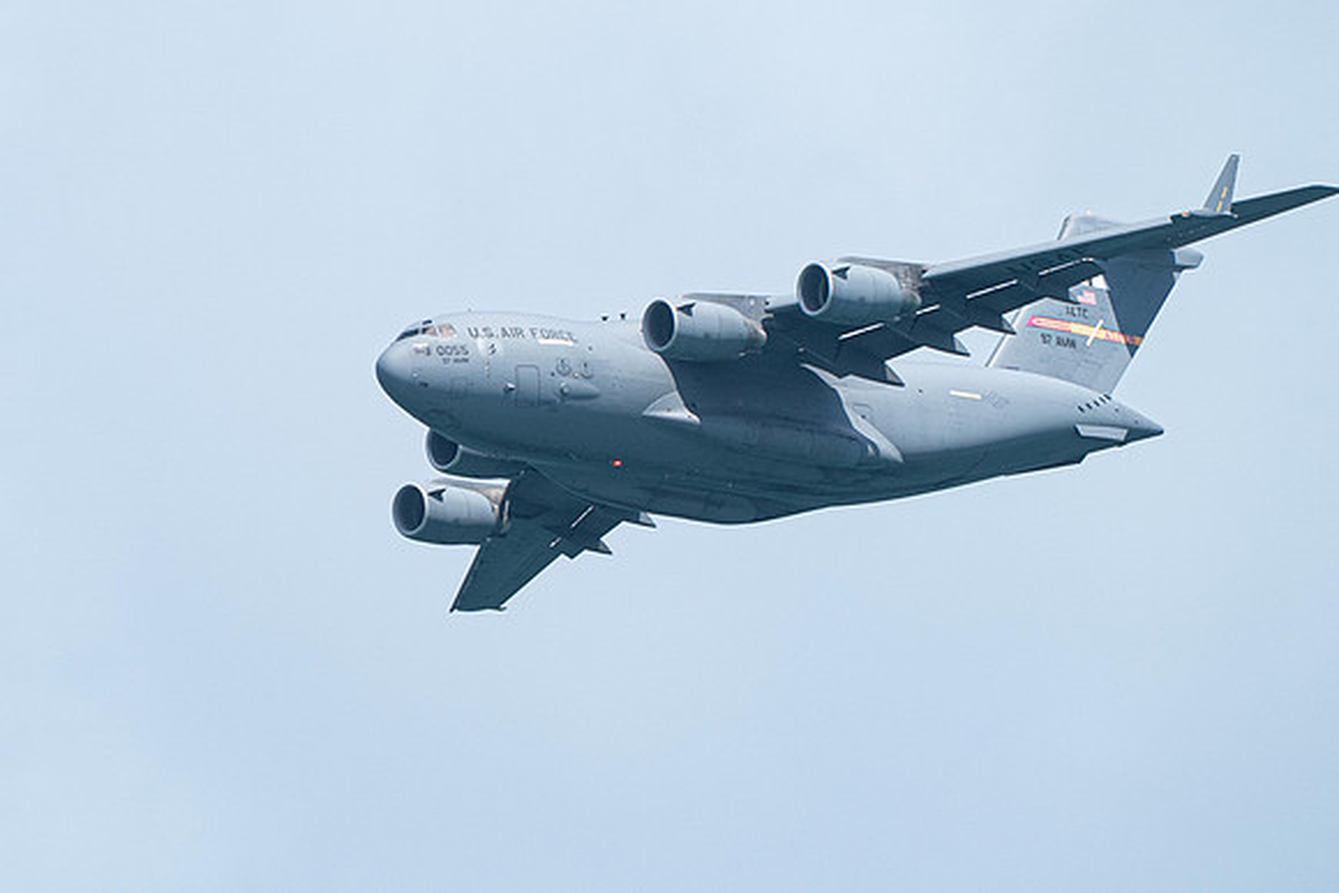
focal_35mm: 789
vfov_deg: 1.7
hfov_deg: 2.6
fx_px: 29334
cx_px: 464
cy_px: 447
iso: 640
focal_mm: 400
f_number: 10
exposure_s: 1/1250
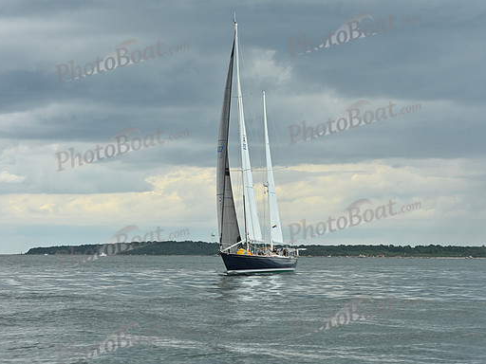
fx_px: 1376
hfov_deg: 20.0
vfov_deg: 15.1
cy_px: 182
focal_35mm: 98
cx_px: 239
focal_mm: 90
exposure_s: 1/800
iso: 250
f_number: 7.1
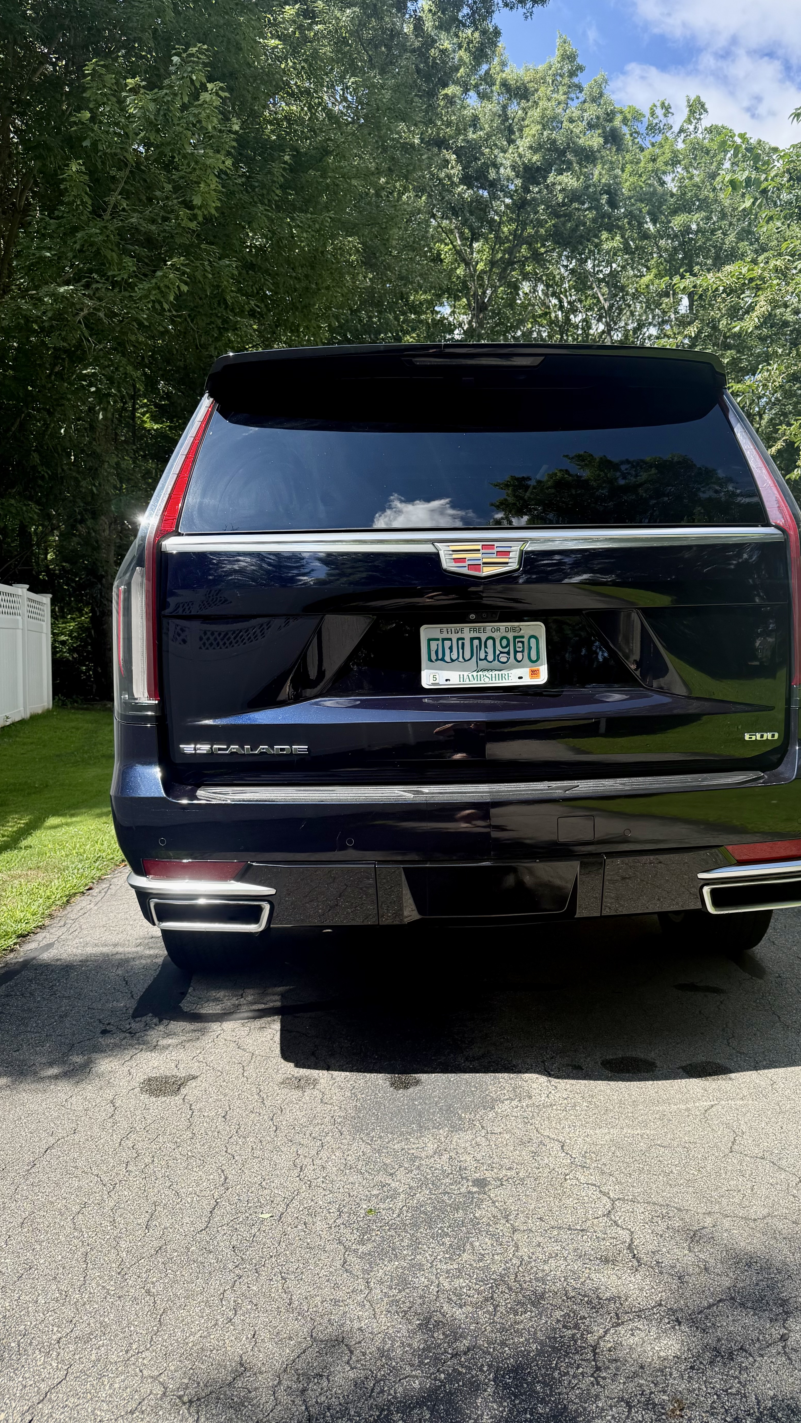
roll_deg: -0.6
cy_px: 734
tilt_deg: -3.3
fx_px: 1019
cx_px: 482
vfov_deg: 69.8
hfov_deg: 42.7
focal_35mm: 27
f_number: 1.78
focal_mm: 6.76
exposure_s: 1/2110
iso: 100
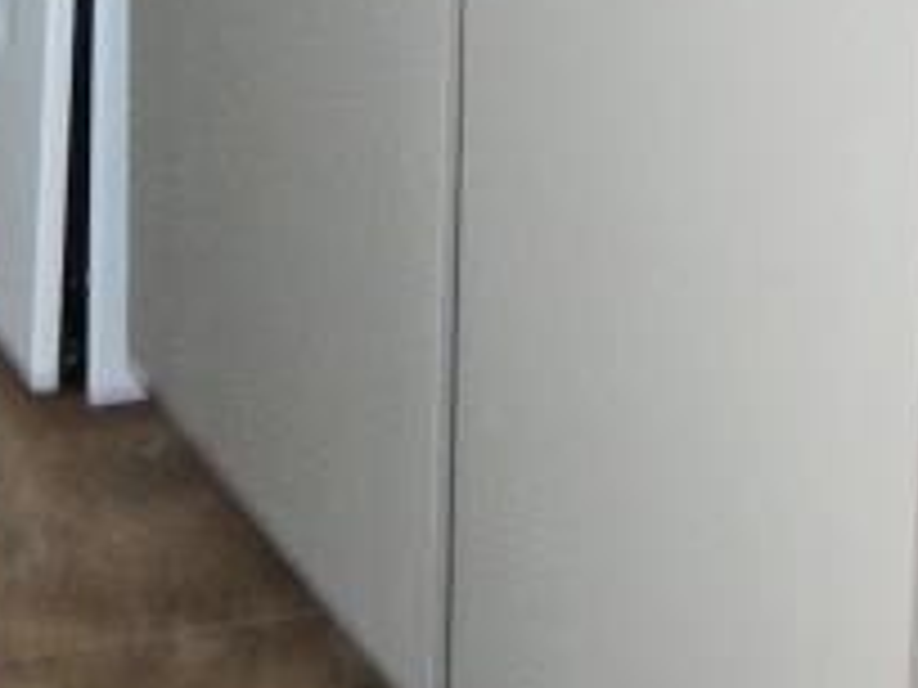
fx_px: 5330
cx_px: -140
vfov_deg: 7.0
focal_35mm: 201
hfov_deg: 9.7
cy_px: -926
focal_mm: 5.7
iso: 160
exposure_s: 1/30
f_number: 2.9
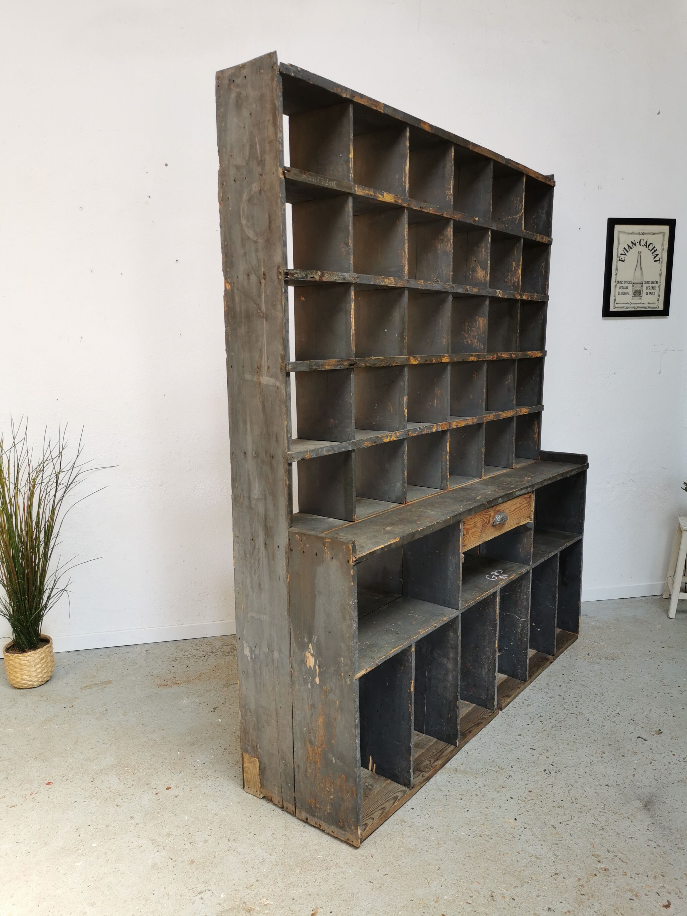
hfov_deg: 51.4
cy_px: 458
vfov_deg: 65.3
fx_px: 714
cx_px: 344
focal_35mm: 27
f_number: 1.8
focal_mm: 5.58
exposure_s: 1/100
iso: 64
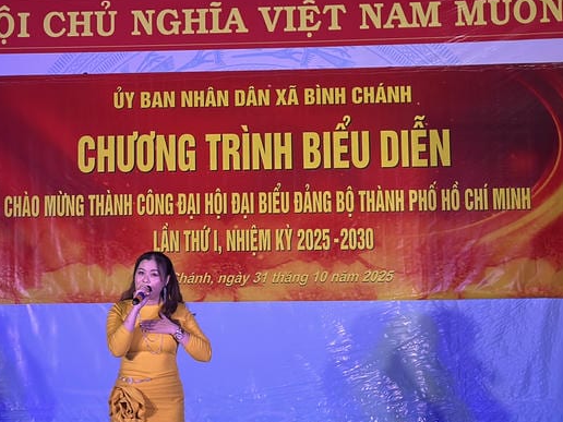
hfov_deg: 20.9
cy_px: 219
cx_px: 137
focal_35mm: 93
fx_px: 1513
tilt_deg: +10.7
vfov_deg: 15.9
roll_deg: -0.2
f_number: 1.78
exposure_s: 1/95
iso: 125
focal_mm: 6.86
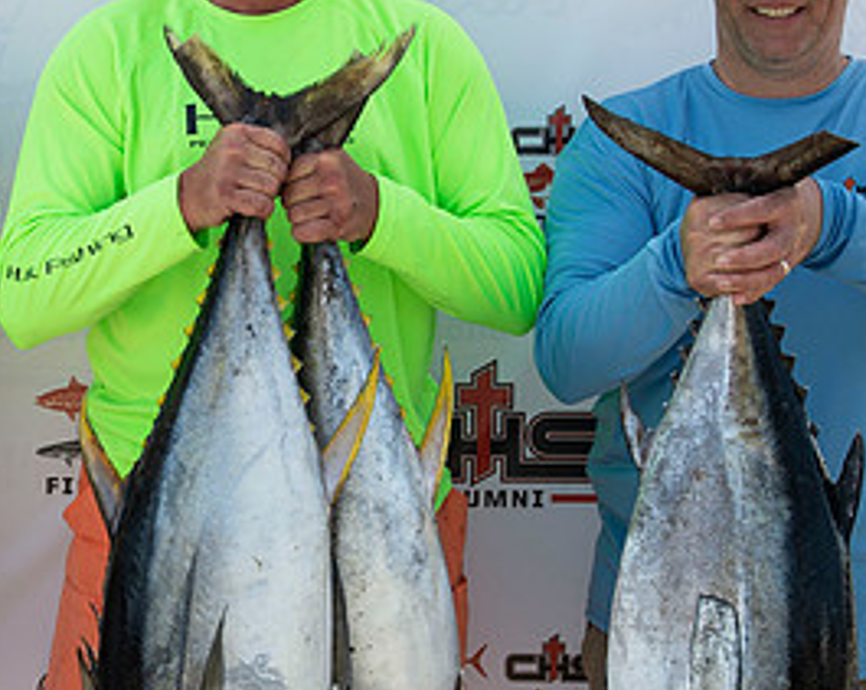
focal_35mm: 93
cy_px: 368
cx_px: 186
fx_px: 2379
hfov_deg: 20.4
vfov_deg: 16.5
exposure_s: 1/200
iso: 80
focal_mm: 35
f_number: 7.1
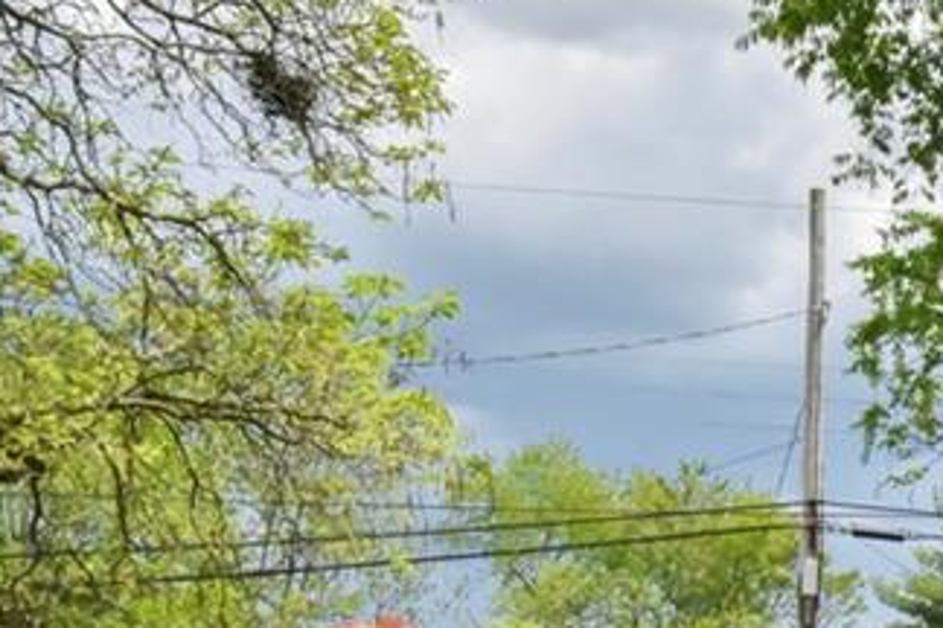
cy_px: 879
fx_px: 2645
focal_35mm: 101
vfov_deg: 13.0
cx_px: 1284
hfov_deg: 18.5
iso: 4000
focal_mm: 32
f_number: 22
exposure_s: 1/500
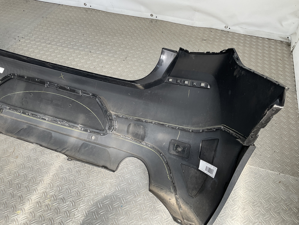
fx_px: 250
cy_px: 112
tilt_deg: -48.0
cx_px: 150
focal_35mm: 29
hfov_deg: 61.7
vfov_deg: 48.2
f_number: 1.8
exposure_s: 1/222
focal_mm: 3
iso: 16
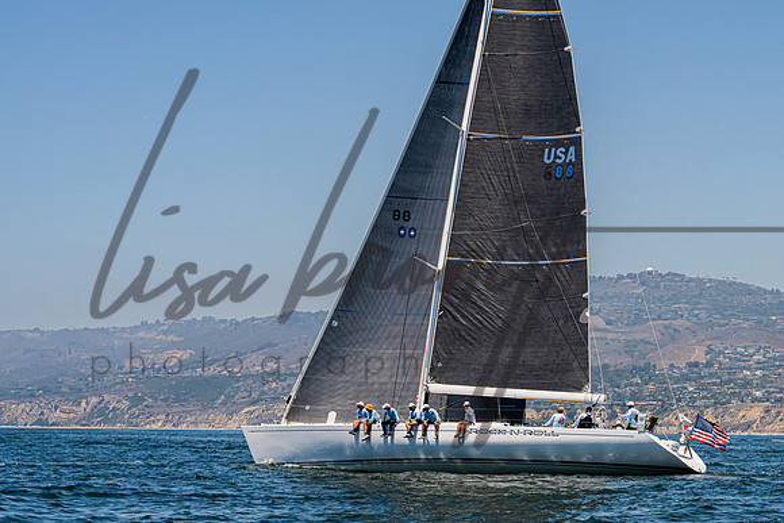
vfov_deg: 11.7
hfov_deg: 17.4
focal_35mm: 117
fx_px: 2558
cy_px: 356
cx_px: 498
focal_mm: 84
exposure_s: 1/2500
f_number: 8
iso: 500
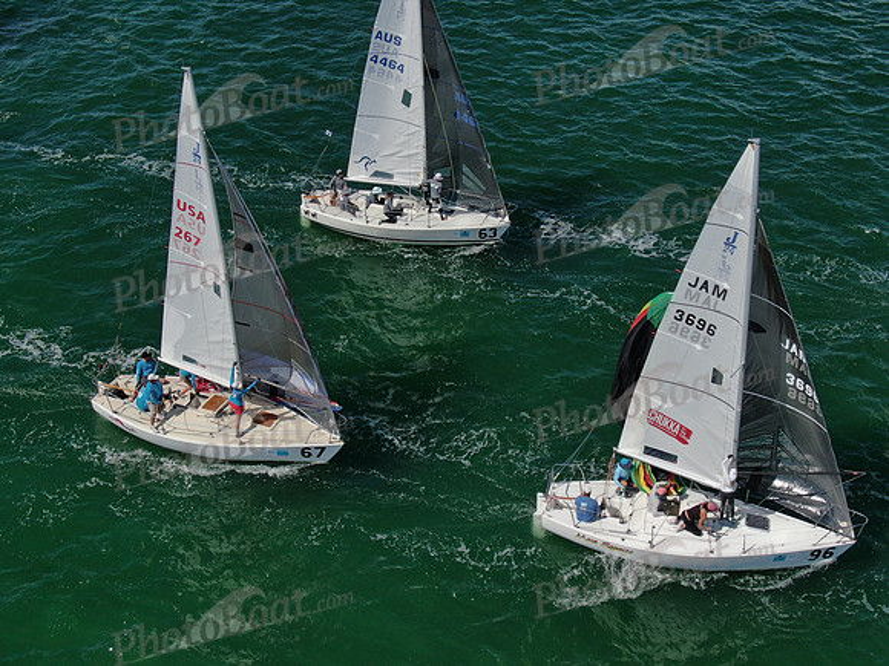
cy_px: 333
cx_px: 444
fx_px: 1207
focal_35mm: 47
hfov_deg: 40.4
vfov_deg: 30.9
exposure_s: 1/2000
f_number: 3.8
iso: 100
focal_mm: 8.42
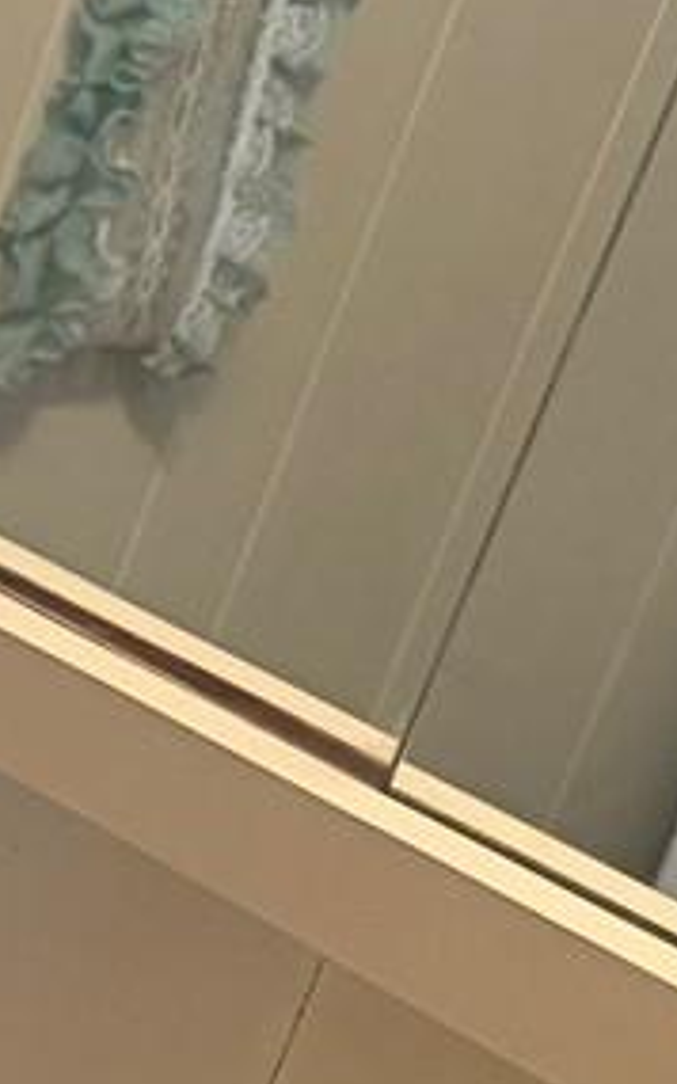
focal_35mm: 143
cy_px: 1875
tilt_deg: -33.1
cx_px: -1472
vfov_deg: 13.3
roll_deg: -10.3
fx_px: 4224
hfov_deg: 7.8
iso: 500
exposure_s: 1/60
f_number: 1.78
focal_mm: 6.76
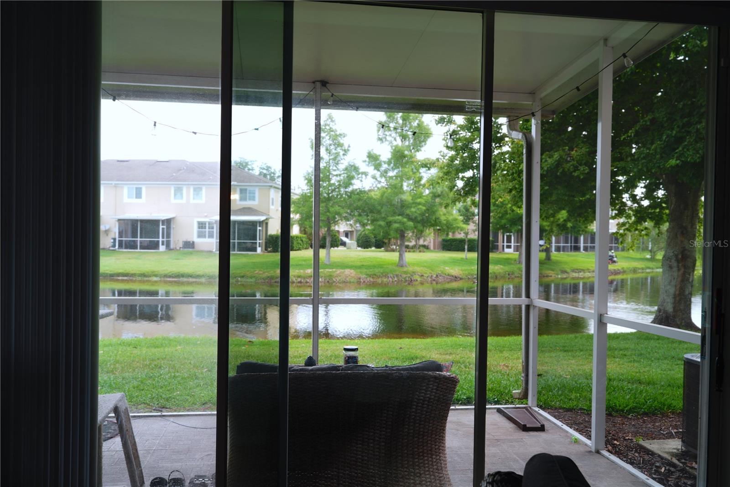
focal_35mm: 32
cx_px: 365
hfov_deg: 58.7
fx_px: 649
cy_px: 244
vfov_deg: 41.1
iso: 50
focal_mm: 32
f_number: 6.3
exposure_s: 1/13
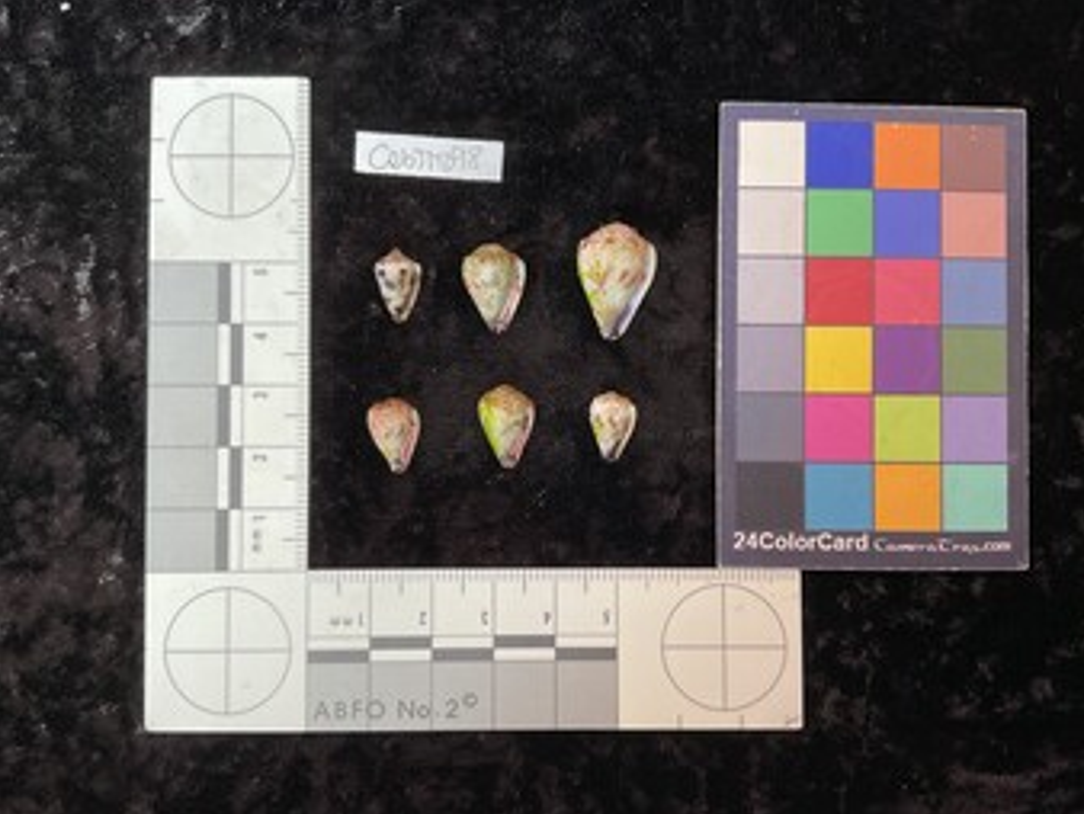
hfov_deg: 59.9
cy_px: 418
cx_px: 552
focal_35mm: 30
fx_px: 940
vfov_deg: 46.8
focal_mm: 3
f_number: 1.8
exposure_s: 1/50
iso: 80
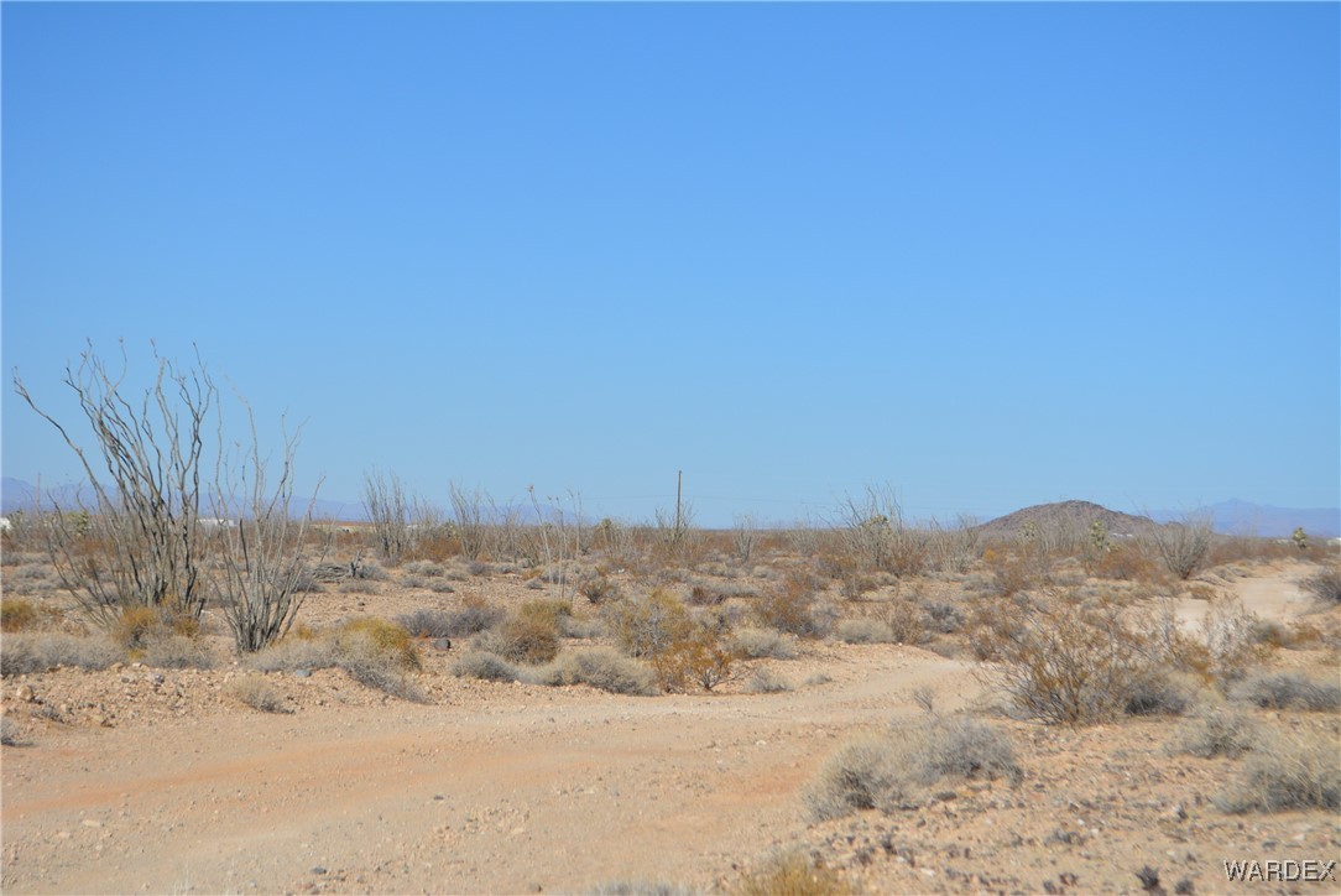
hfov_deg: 24.6
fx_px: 3075
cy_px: 448
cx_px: 670
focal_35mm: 82
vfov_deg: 16.6
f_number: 8
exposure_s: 1/2000
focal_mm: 55
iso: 400
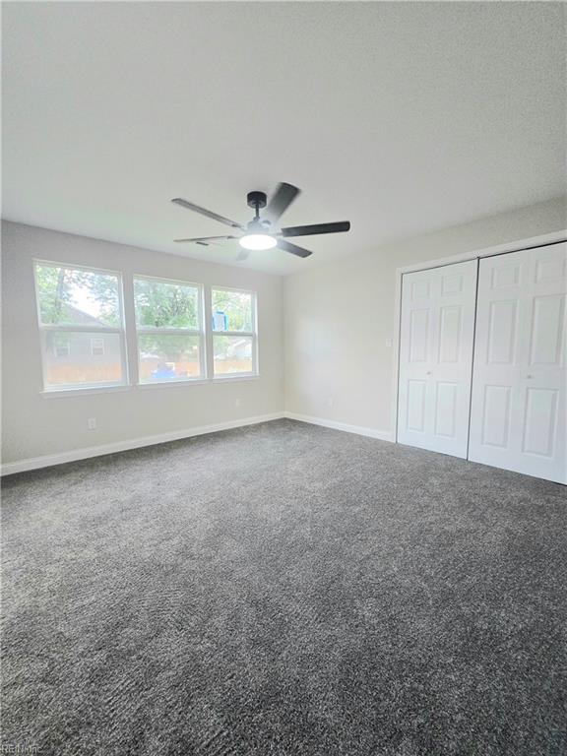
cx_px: 284
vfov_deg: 106.2
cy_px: 378
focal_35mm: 13
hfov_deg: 89.9
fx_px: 284
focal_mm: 1.7
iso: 200
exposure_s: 1/101
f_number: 2.2
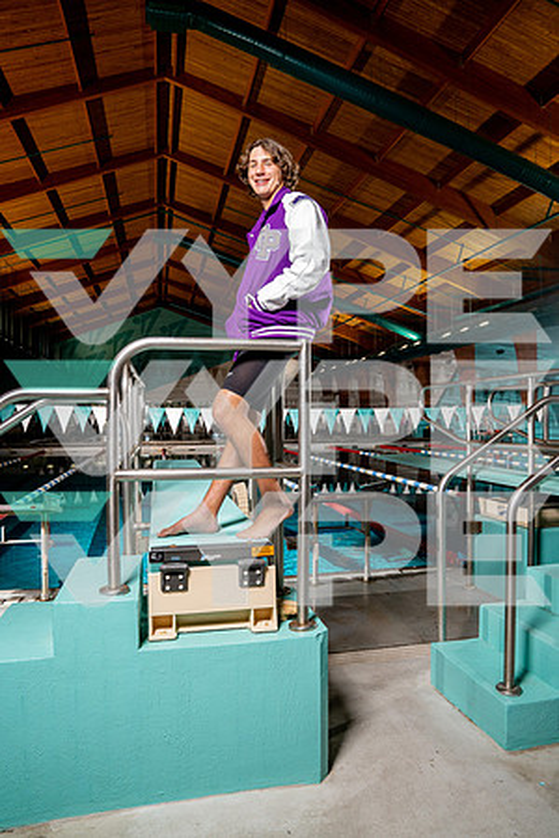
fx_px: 559
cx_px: 280
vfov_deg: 73.7
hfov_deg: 53.1
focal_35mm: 24
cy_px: 419
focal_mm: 24
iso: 500
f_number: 7.1
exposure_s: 1/250
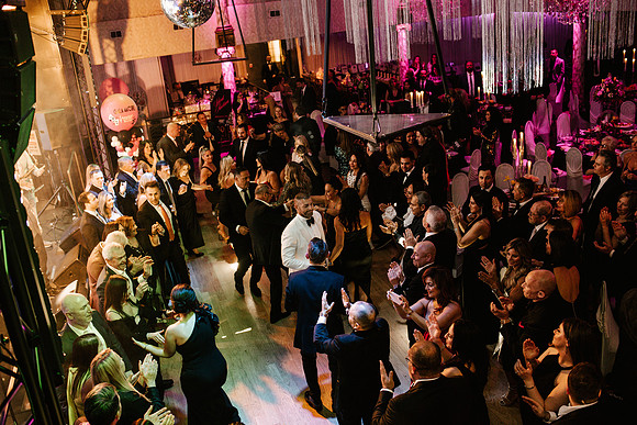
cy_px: 212
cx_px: 318
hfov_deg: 54.4
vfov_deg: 37.9
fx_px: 619
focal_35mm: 35
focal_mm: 35
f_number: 2.8
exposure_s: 1/200
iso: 2500
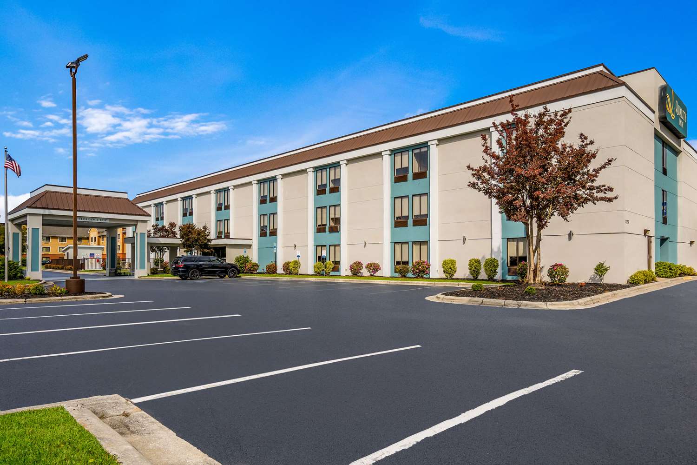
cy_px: 232
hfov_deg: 84.0
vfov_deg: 61.9
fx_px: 387
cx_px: 348
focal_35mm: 20
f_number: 8
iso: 200
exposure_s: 1/640
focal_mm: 20
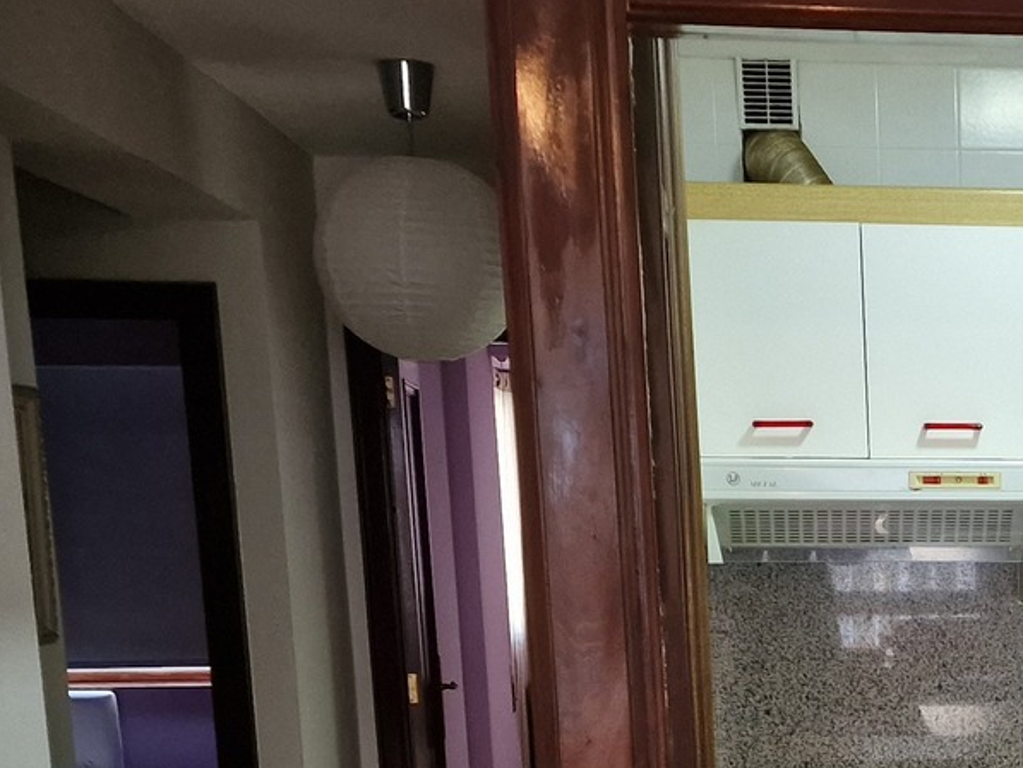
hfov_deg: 24.4
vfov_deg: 18.9
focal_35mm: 74
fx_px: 2187
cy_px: 912
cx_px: 1146
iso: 250
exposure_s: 1/100
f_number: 1.8
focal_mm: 6.4
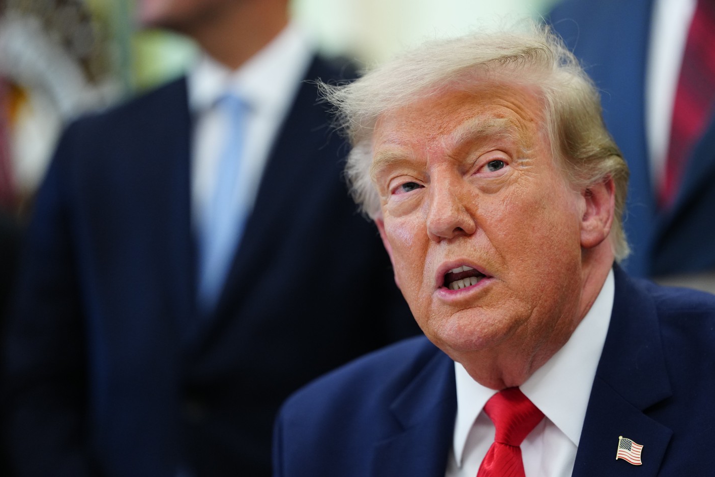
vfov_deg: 7.2
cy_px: 263
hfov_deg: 10.8
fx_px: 3792
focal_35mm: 191
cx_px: 409
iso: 1600
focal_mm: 150
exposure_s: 1/320
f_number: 2
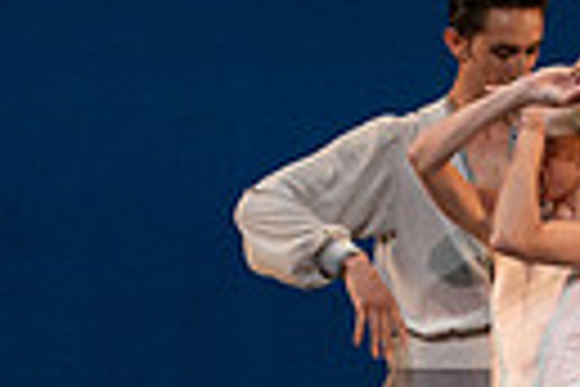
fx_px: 14483
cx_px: 261
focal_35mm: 899
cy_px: 340
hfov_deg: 2.3
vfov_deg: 1.5
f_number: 8
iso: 3200
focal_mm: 200
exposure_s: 1/500
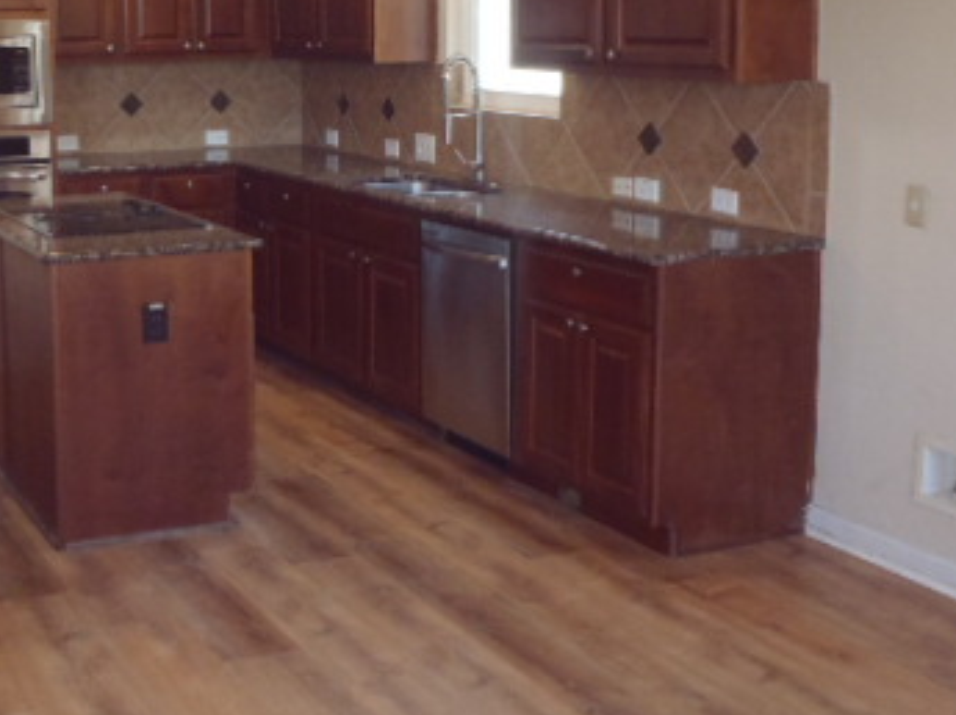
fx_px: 1435
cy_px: 188
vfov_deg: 27.6
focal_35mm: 52
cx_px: 200
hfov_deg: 35.7
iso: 250
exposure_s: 1/30
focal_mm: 5
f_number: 3.9
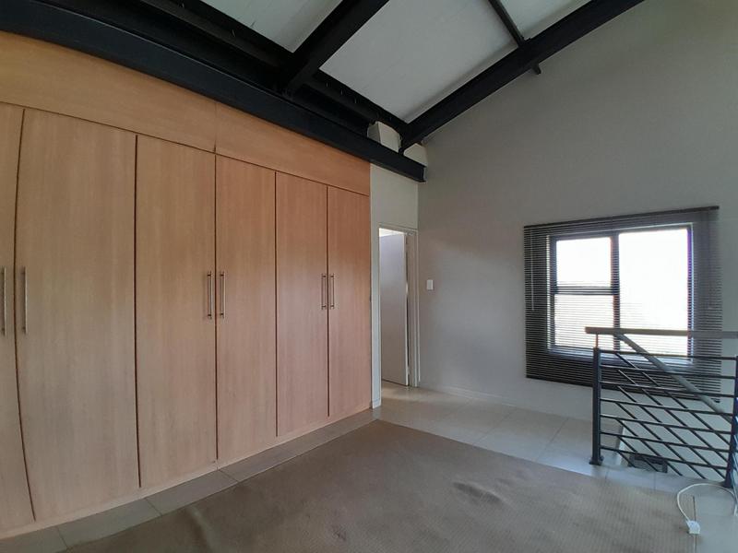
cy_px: 276
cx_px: 369
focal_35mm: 17
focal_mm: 1.46
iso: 100
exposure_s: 1/40
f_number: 2.2
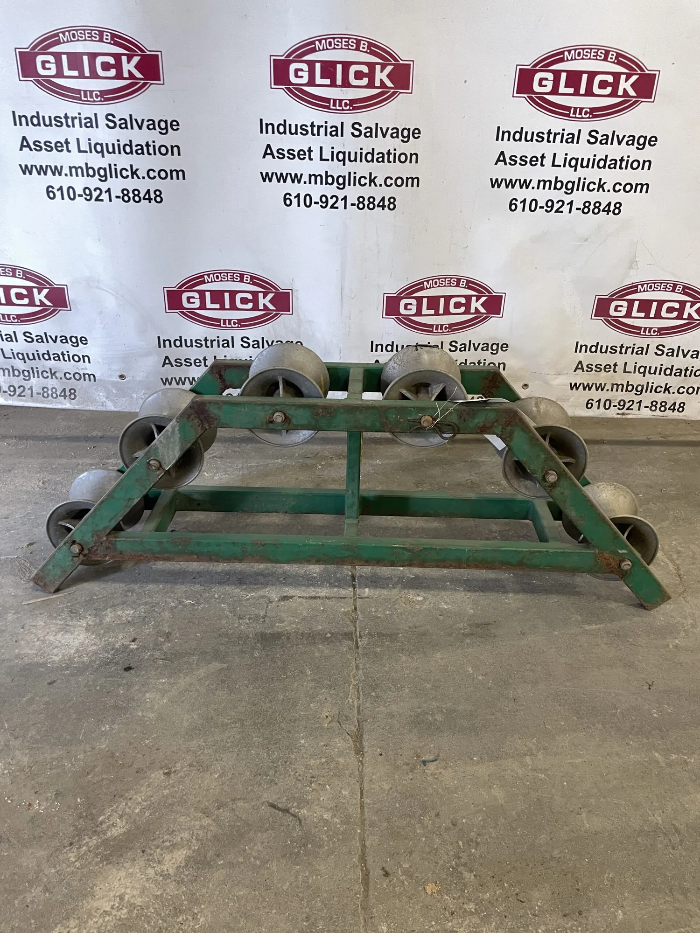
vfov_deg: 67.3
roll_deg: +0.1
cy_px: 466
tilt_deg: -27.3
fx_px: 701
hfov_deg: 53.1
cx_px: 350
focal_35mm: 26
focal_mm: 4.2
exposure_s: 1/60
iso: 500
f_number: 1.6
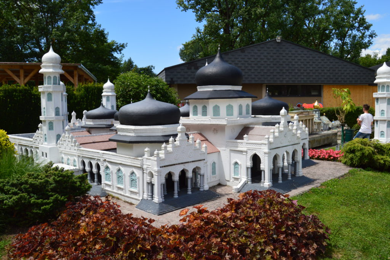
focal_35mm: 30
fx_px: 325
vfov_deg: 43.5
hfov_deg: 62.0
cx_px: 195
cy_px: 130
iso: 400
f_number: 11
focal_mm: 20
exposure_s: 1/400
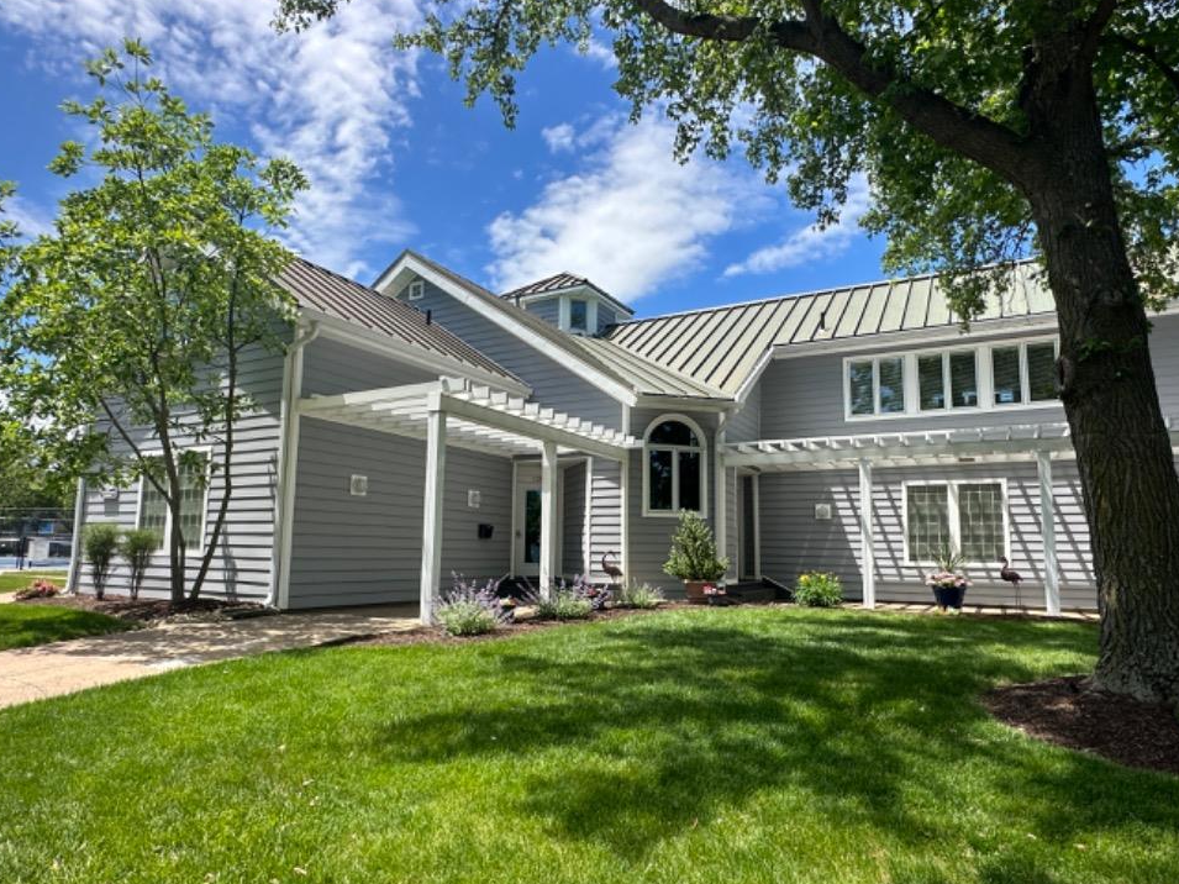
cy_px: 460
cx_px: 577
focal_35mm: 22
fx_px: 749
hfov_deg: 76.4
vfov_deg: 61.1
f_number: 2.2
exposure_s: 1/1511
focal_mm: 2.22
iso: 40
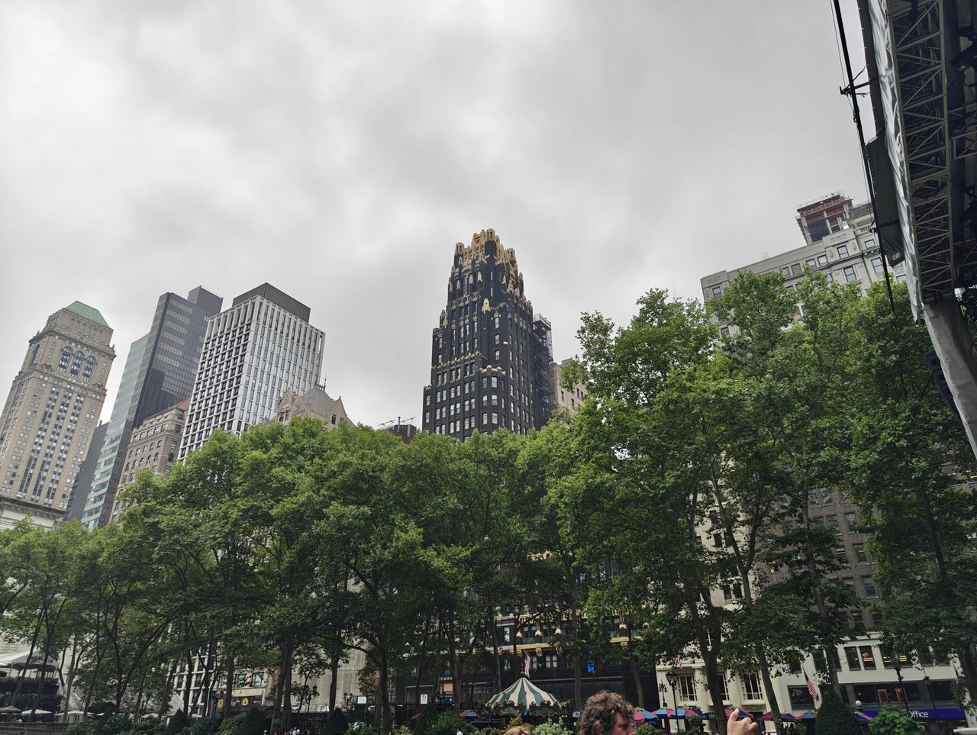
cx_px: 488
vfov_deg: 56.9
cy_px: 368
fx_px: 678
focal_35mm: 24
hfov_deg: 71.5
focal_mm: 6.06
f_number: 1.7
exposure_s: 1/443
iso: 64
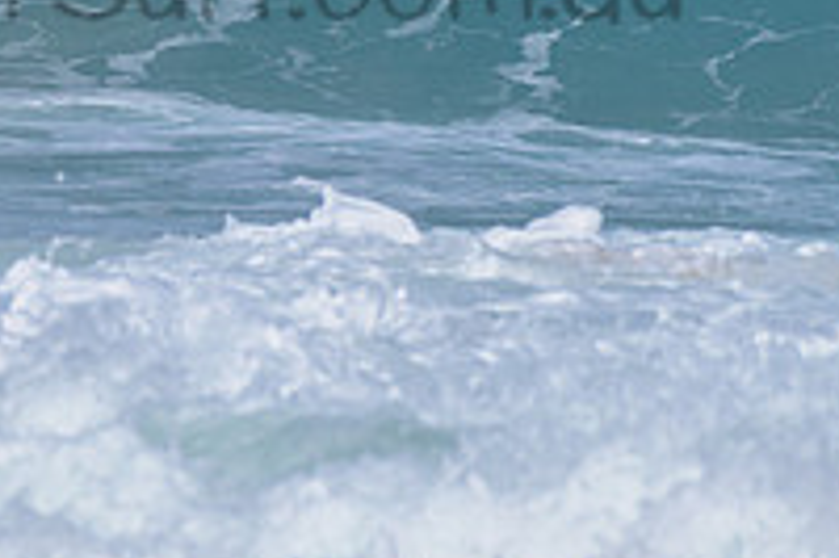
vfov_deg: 0.8
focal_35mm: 1780
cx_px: 18
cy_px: -194
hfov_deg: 1.2
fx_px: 41449
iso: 125
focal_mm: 500
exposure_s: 1/2000
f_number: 5.6
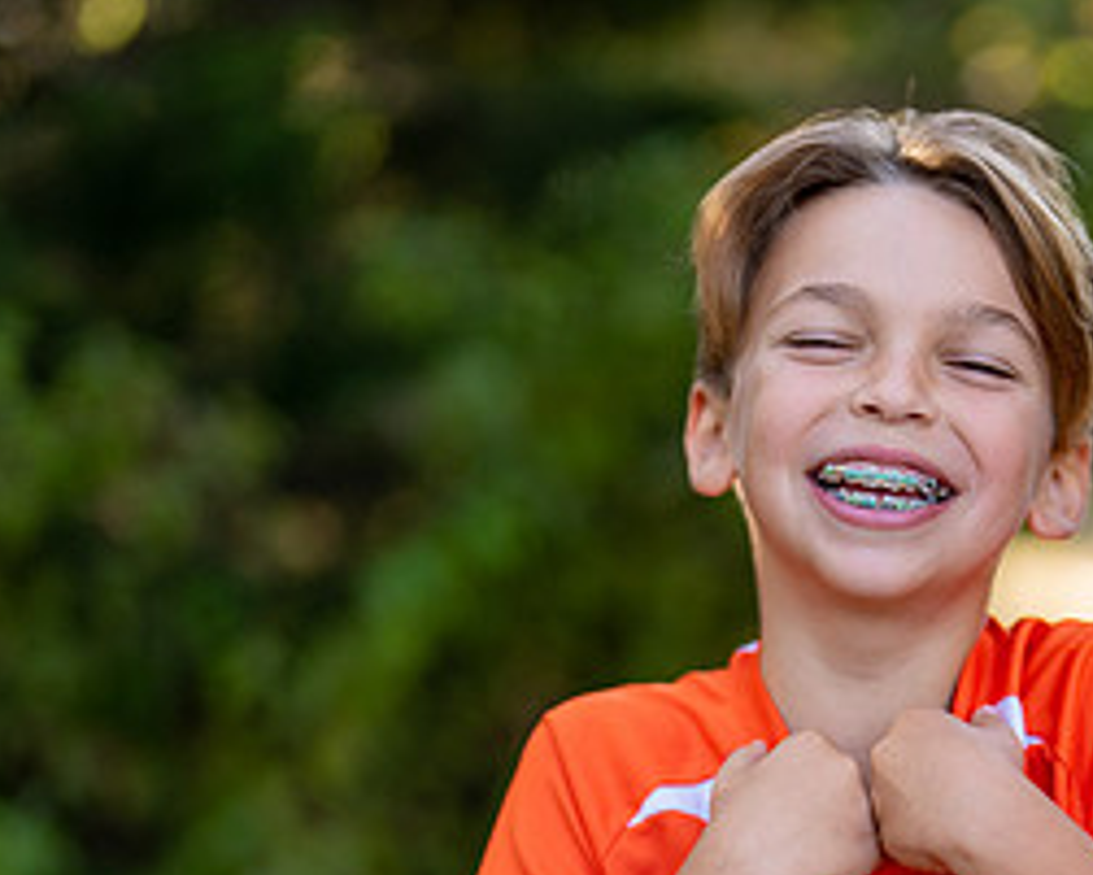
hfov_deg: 15.8
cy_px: 842
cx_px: 989
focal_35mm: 120
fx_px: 3883
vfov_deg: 12.7
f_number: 1.2
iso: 100
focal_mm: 50
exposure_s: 1/800
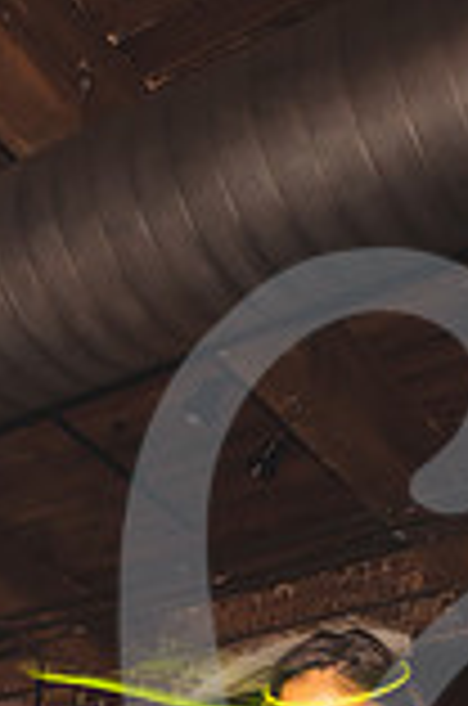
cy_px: 1007
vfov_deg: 24.1
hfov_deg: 19.6
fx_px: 1351
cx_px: 270
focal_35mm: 69
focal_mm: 24
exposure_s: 1/6
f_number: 11
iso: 1000
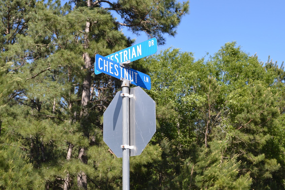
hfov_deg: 36.9
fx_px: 427
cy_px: 97
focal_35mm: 54
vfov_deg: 25.0
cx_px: 141
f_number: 7.1
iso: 100
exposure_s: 1/200
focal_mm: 28
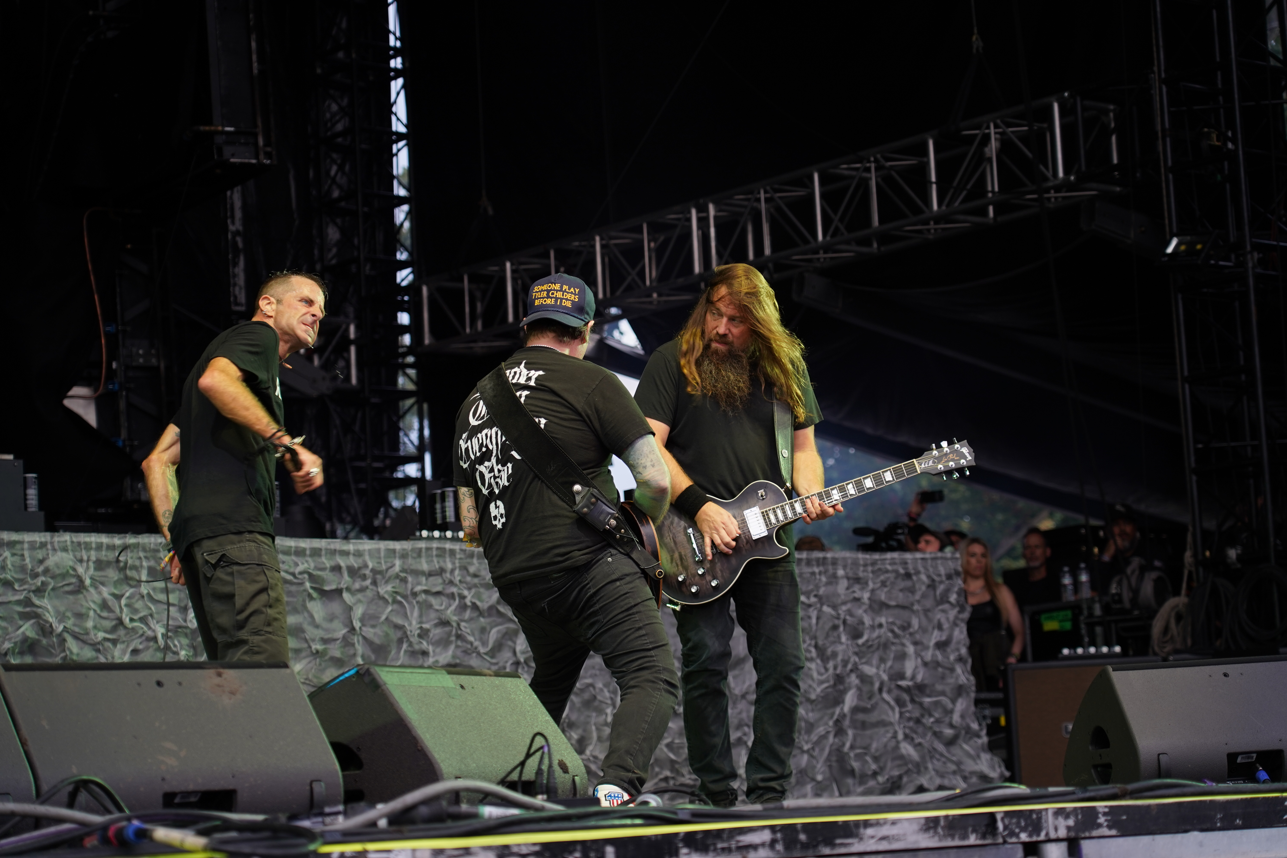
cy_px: 429
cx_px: 644
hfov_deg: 25.4
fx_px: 2860
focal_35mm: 80
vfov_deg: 17.1
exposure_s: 1/125
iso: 320
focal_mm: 80
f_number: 4
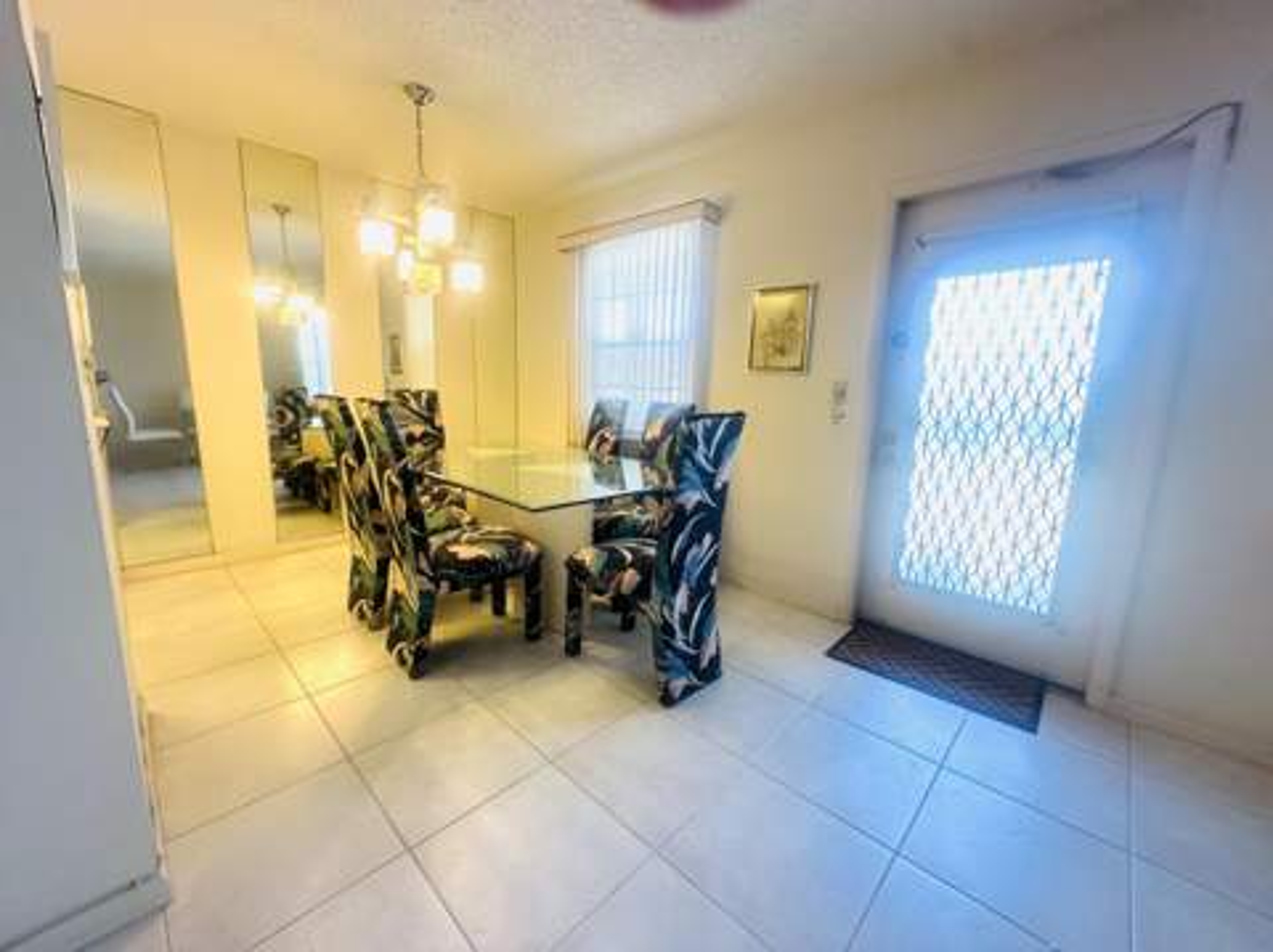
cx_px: 636
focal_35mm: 14
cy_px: 476
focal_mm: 2.22
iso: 200
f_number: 2.2
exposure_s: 1/60
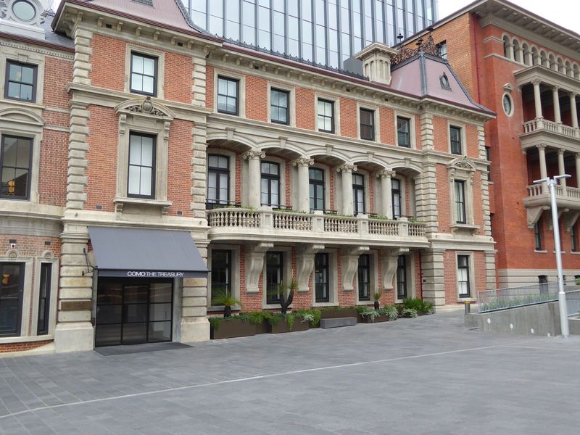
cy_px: 218
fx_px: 536
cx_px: 290
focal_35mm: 32
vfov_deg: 44.2
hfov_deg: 56.8
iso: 80
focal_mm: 5.4
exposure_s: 1/100
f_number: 3.5
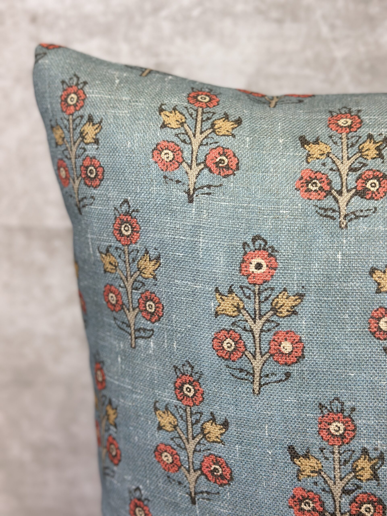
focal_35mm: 48
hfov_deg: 30.3
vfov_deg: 39.7
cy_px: 258
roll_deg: +0.1
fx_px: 716
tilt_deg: -14.4
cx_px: 194
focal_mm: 6.86
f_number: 1.78
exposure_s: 1/179
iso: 80
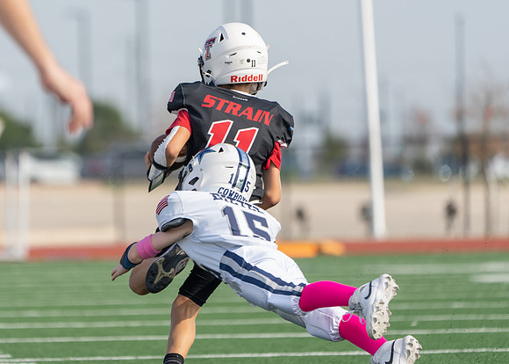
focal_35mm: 516
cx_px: 180
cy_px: 139
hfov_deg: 3.9
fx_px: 7464
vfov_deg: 2.8
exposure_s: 1/1250
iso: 500
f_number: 5.6
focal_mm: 385
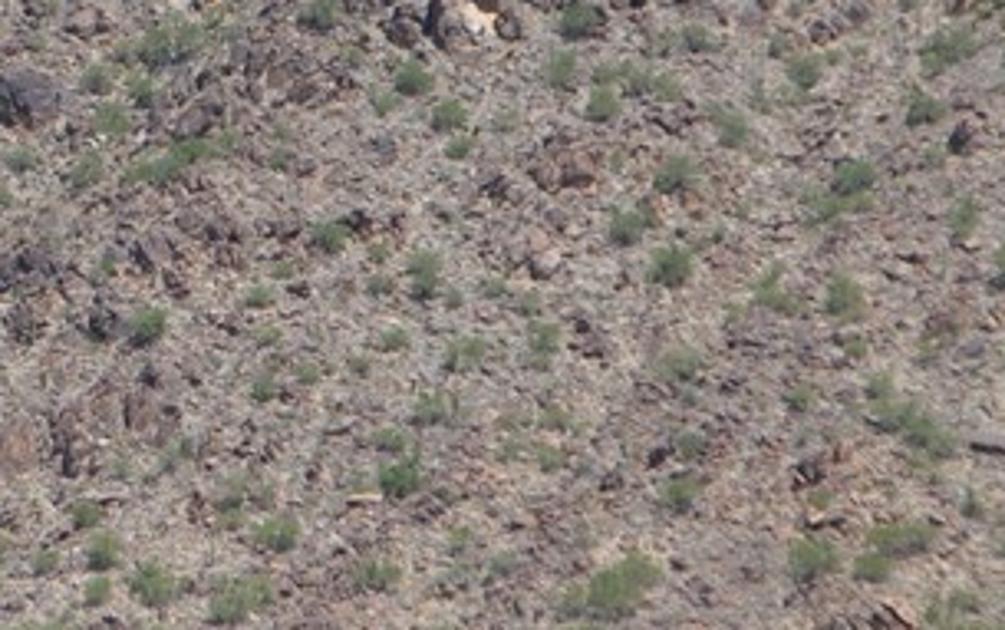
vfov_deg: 4.4
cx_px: 56
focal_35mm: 299
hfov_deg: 7.0
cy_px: 188
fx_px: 8189
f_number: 6.3
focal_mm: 55
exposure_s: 1/1600
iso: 400
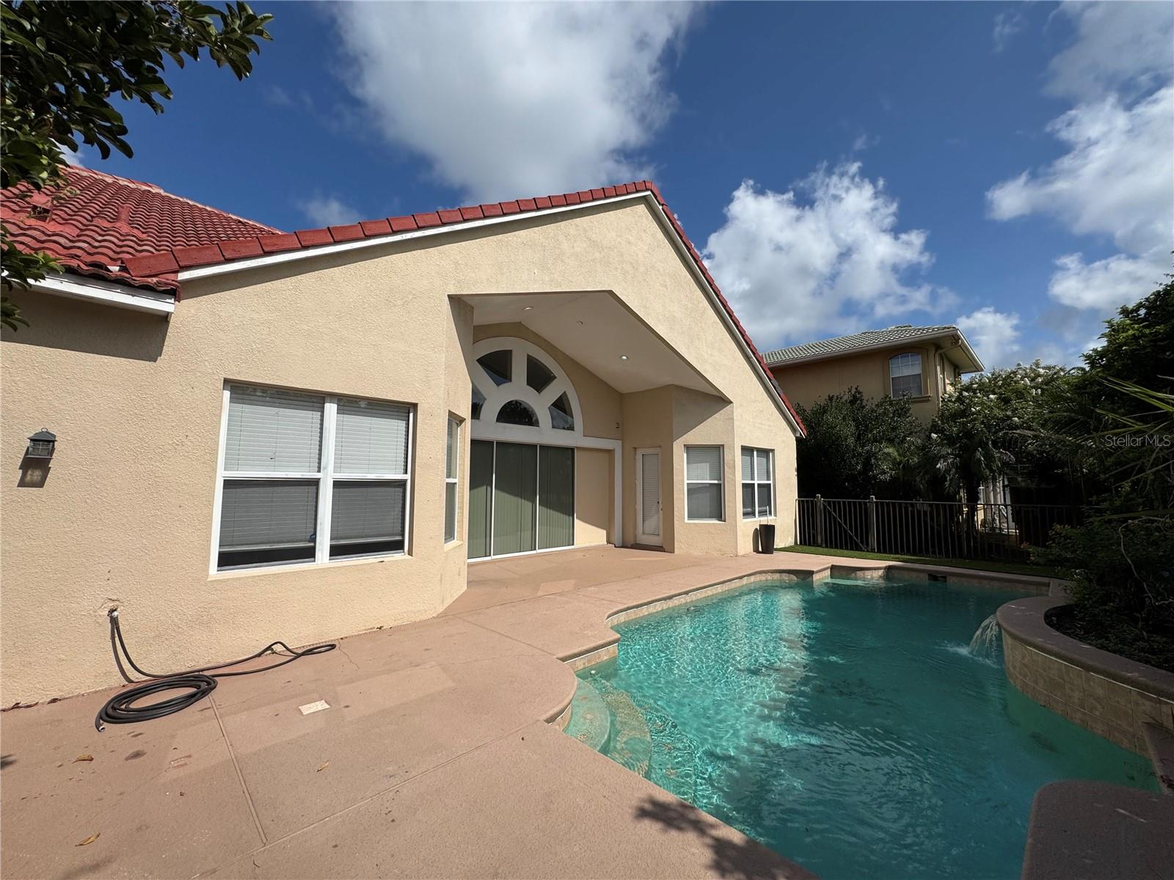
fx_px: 475
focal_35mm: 14
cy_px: 440
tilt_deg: +6.1
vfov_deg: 85.7
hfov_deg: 102.1
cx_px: 587
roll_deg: -0.8
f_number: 2.2
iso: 40
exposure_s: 1/4132
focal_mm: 2.22
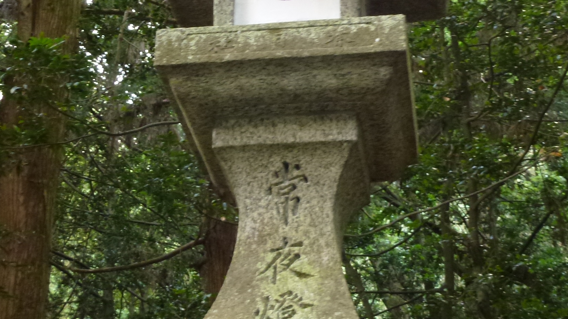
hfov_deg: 25.6
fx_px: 1250
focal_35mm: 83
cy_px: 95
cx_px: 290
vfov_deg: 14.5
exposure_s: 1/4
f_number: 4.1
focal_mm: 8.7
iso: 320
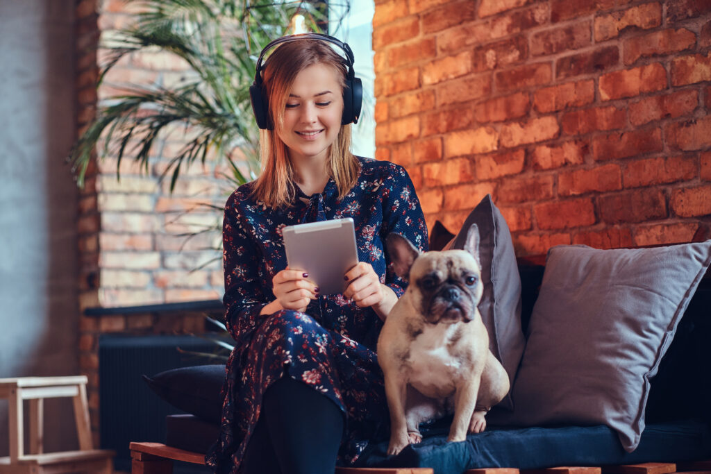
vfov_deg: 16.3
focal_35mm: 84
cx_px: 356
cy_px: 237
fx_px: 1659
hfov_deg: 24.2
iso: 500
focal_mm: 56
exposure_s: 1/125
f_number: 2
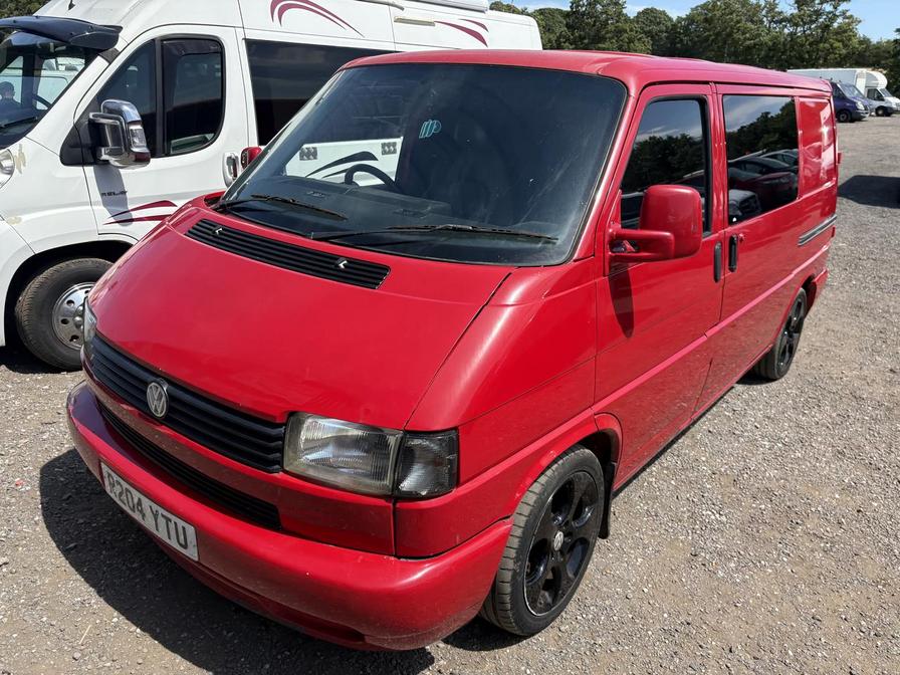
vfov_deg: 53.1
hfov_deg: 67.3
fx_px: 676
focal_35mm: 26
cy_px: 338
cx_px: 450
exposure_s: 1/2012
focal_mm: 5.96
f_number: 1.6
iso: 64
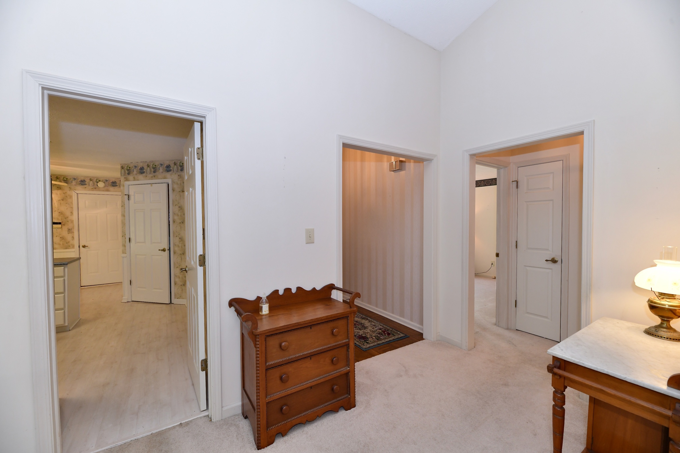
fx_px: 264
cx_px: 340
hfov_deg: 104.3
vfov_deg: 81.2
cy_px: 226
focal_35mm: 14
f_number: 7.1
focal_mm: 14
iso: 1000
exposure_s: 1/60
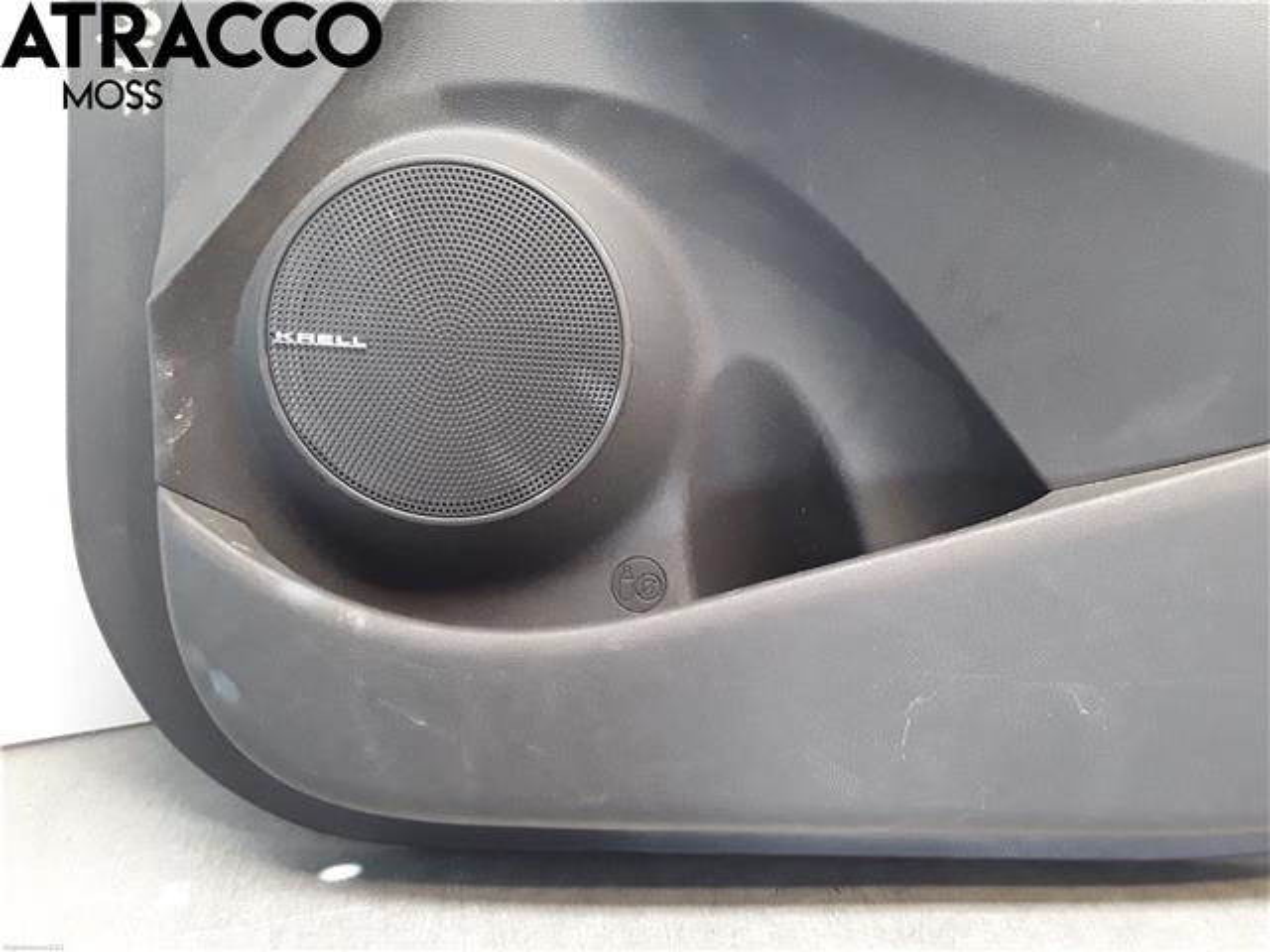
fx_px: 1027
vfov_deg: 49.7
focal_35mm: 28
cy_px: 476
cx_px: 635
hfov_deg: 63.4
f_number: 1.9
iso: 160
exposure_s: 1/50
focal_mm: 2.91
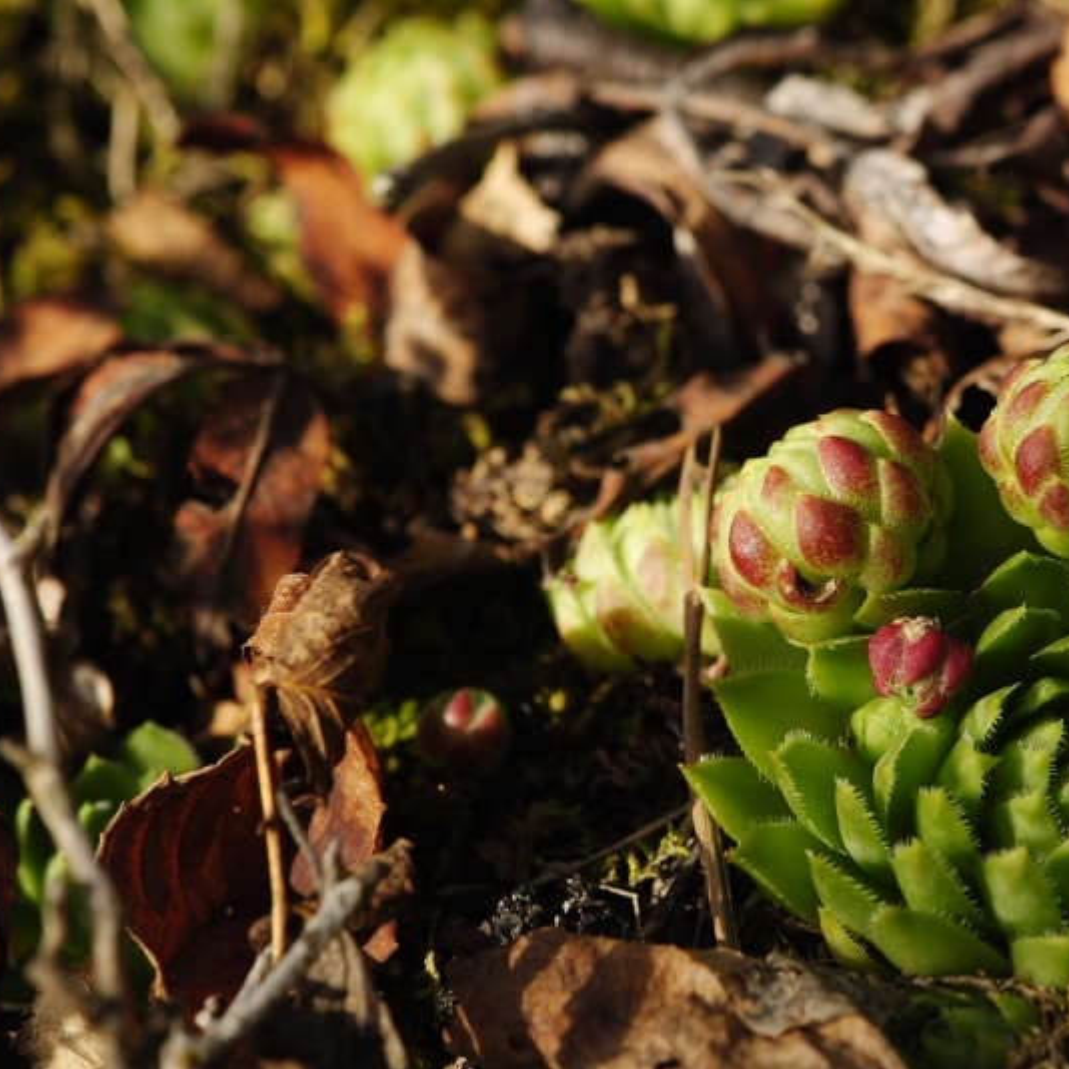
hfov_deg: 10.7
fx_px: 5682
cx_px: 773
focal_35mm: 163
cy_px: 534
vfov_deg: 10.7
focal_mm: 85
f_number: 7.1
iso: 100
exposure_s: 1/160
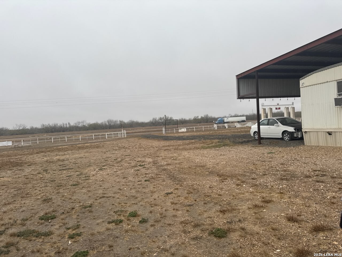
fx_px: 237
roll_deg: +3.3
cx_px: 171
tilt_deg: -1.8
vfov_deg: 56.8
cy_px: 128
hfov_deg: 71.6
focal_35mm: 24
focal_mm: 6.76
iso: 80
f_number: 1.78
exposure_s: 1/633
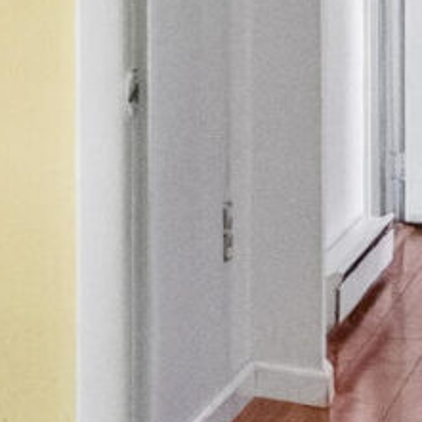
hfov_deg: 8.1
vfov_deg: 11.3
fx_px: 2041
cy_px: -213
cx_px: -1167
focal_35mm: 148
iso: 1250
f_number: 7.1
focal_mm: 15
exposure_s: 1/250
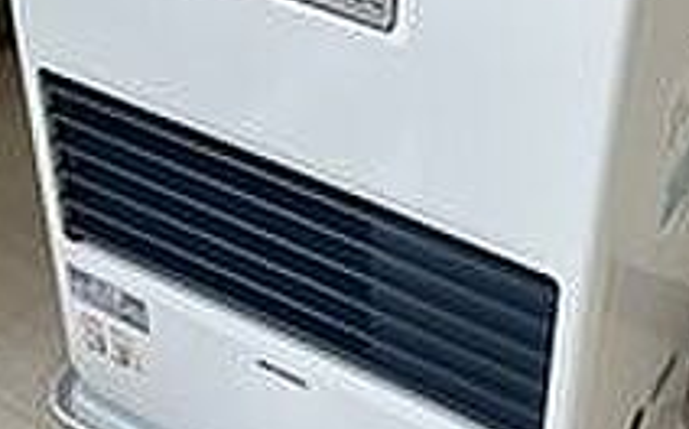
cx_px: 384
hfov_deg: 26.5
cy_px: 107
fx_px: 1463
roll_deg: -1.0
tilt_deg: -39.9
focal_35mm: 78
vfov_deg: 16.6
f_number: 1.6
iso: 80
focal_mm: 5.1
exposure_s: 1/100
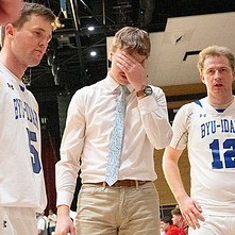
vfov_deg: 28.1
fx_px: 469
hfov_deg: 28.0
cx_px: 80
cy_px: 104
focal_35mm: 61
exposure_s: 1/500
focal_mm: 22.5
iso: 10000
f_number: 4
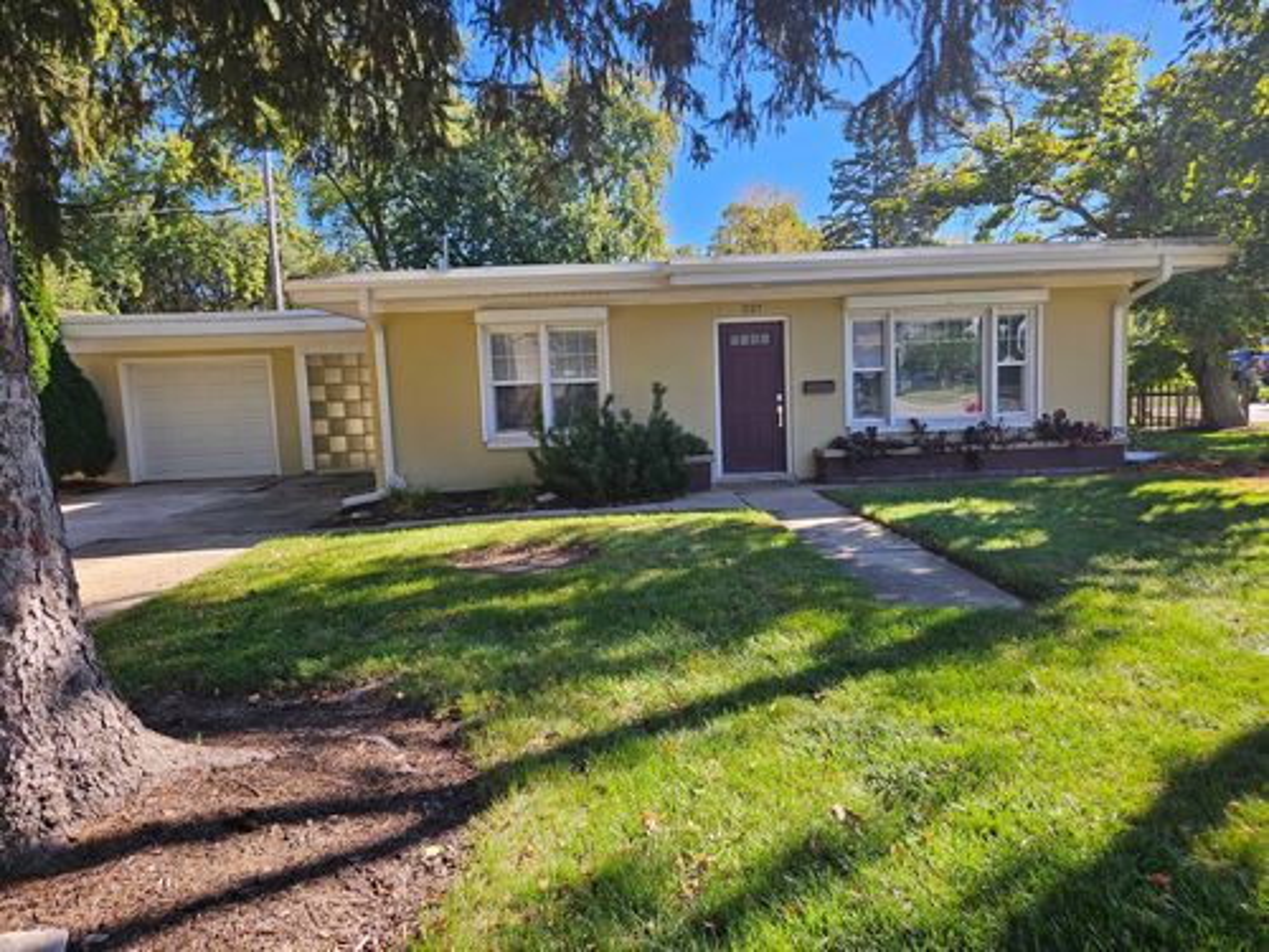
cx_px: 634
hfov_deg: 73.9
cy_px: 476
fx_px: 843
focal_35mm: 23
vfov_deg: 58.9
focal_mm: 5.4
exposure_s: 1/471
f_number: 1.8
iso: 25
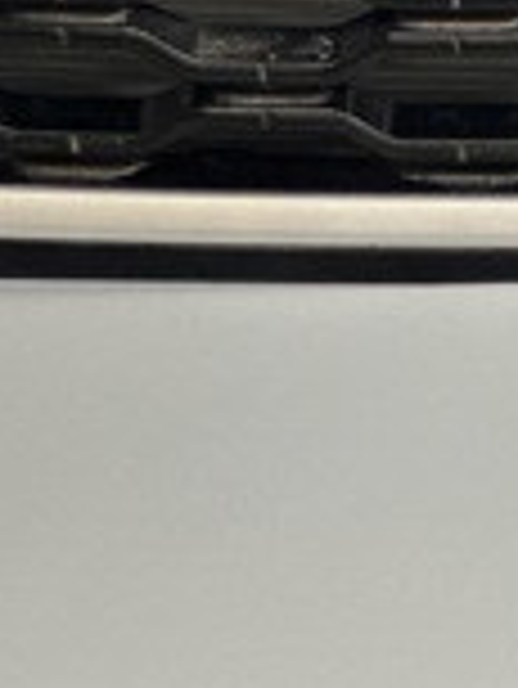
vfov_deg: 6.1
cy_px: -263
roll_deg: +0.9
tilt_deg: -15.0
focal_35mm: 321
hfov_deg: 4.6
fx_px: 6396
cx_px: 644
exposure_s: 1/33
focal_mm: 9
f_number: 2.8
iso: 200
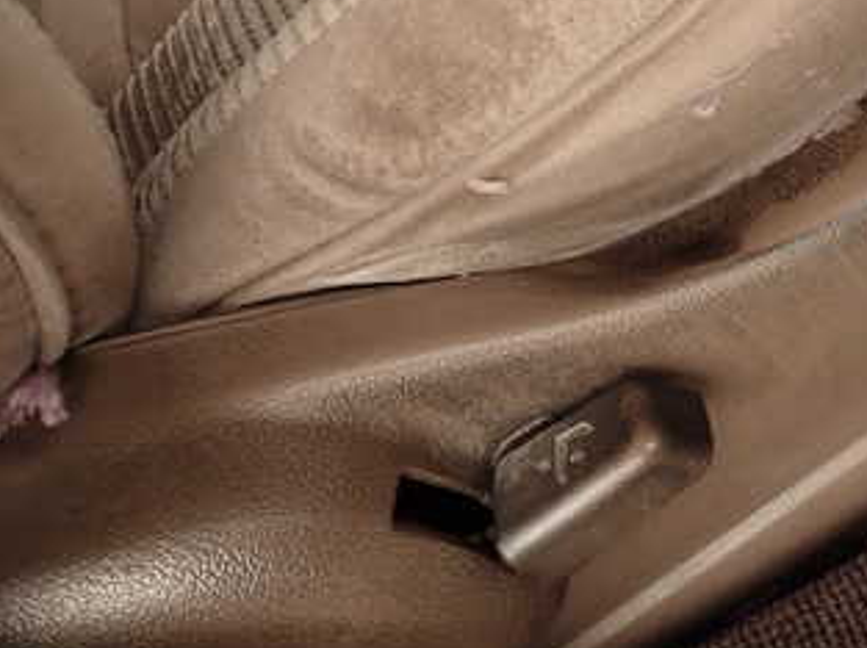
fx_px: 1201
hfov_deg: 36.4
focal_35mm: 48
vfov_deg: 30.2
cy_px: 291
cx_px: 828
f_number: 2.8
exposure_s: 1/60
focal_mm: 4.5
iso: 100
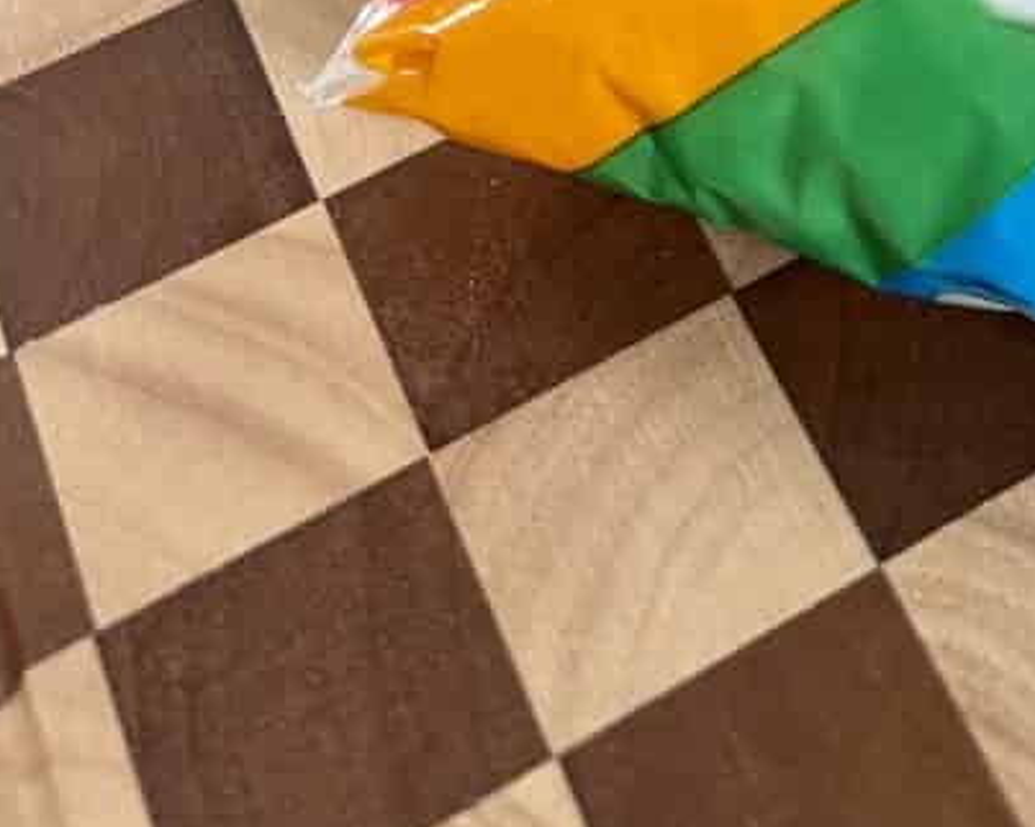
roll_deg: +3.1
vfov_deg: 12.6
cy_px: -1199
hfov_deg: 20.0
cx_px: 1025
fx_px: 2847
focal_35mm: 93
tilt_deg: -30.8
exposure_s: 1/120
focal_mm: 6.76
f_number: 1.78
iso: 100
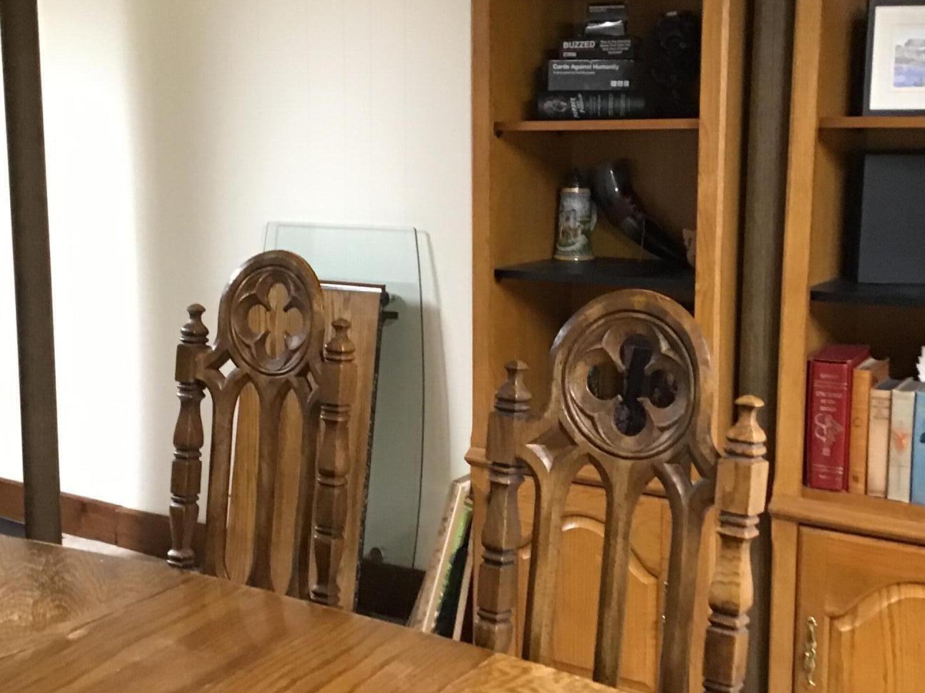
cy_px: 323
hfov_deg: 39.6
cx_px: 428
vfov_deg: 30.3
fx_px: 1283
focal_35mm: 48
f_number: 2.4
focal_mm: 3.3
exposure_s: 1/15
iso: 200
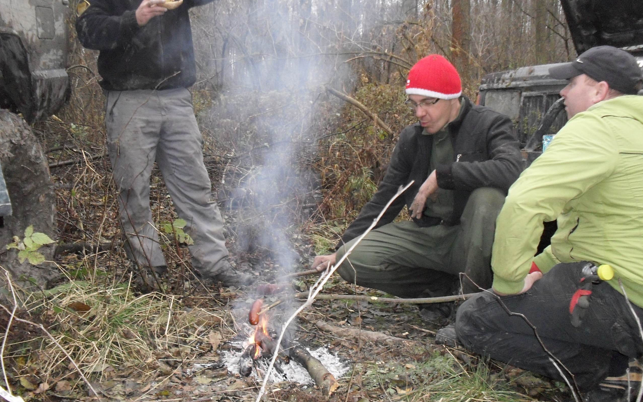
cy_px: 165
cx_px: 323
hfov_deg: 48.2
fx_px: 719
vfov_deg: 31.2
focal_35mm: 41
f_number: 2.8
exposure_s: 1/45
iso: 200
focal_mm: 6.3
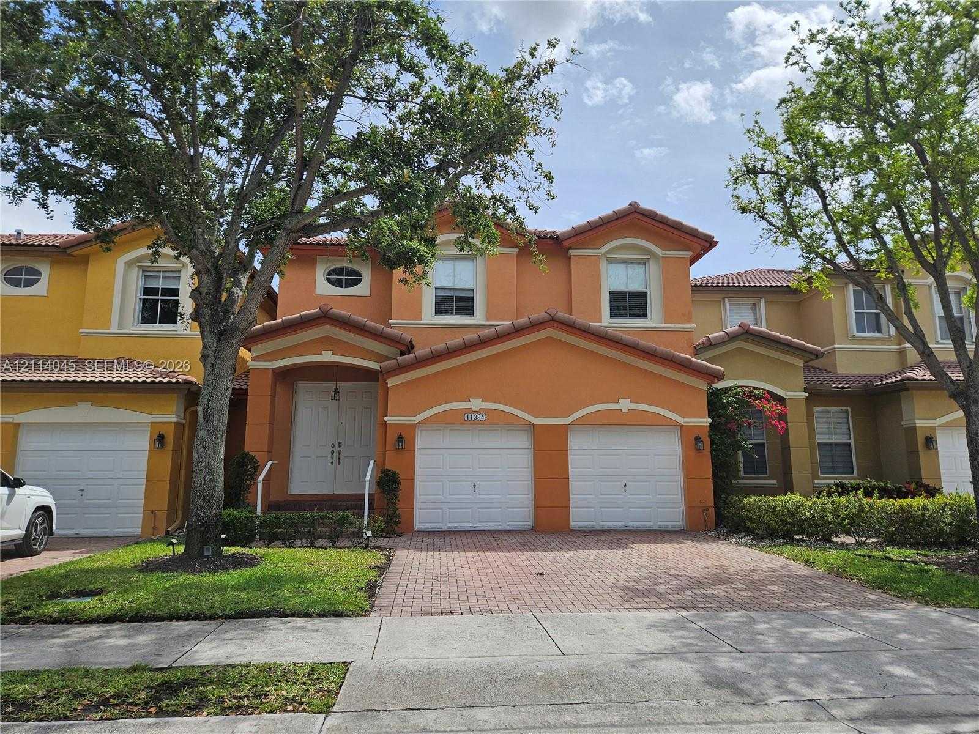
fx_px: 650
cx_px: 490
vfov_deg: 58.9
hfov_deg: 73.9
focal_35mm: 23
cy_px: 367
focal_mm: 5.4
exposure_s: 1/2228
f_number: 1.8
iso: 25
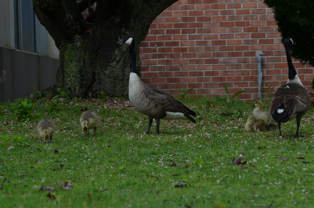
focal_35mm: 232
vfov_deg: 5.9
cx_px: 157
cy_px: 104
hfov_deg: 8.9
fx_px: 2024
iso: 400
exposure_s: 1/320
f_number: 9
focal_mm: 155
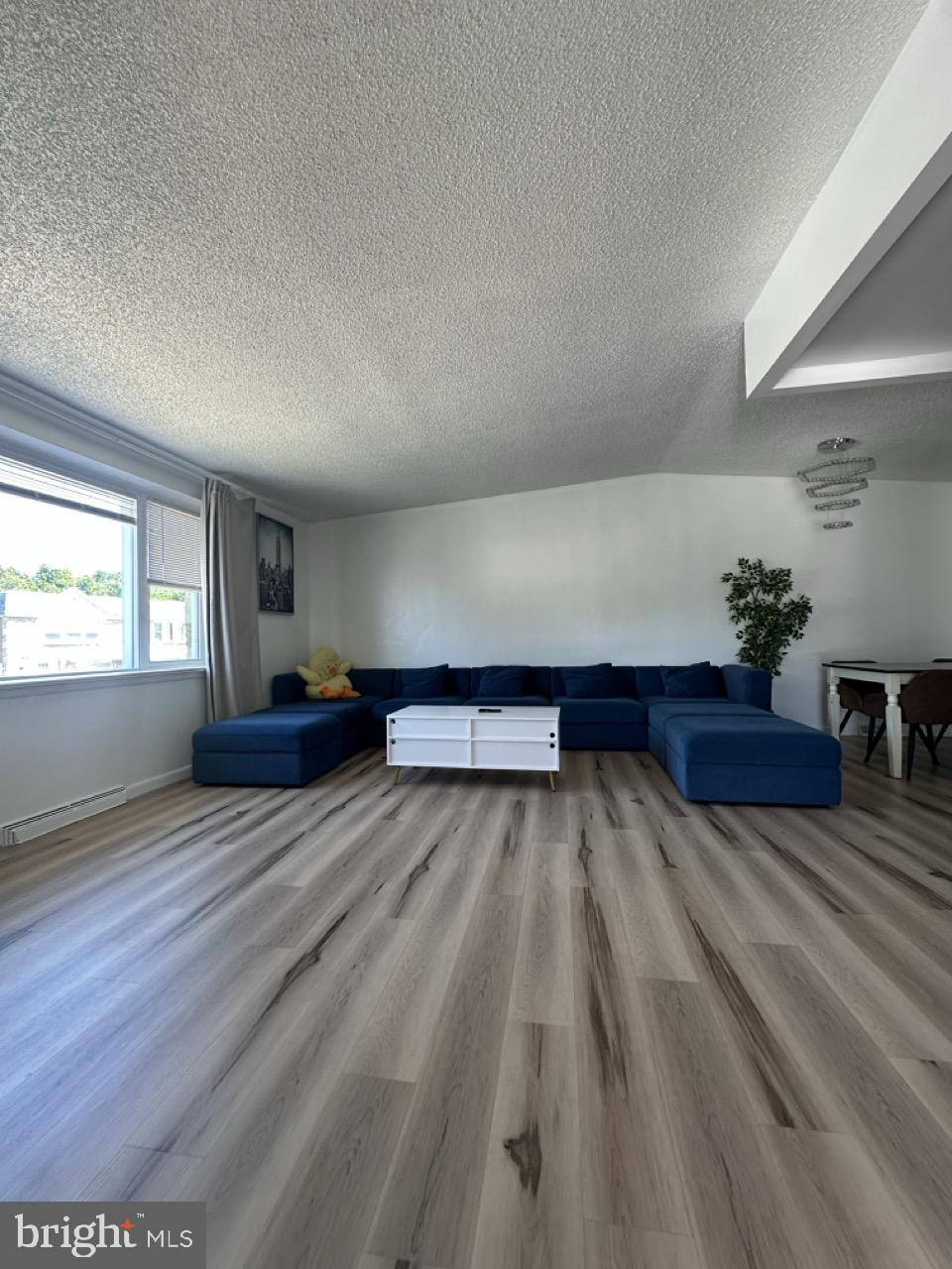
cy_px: 634
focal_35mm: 14
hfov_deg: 85.7
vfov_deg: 102.1
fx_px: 513
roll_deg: +0.2
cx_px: 476
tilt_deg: +0.8
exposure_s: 1/99
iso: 100
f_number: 2.2
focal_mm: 2.22
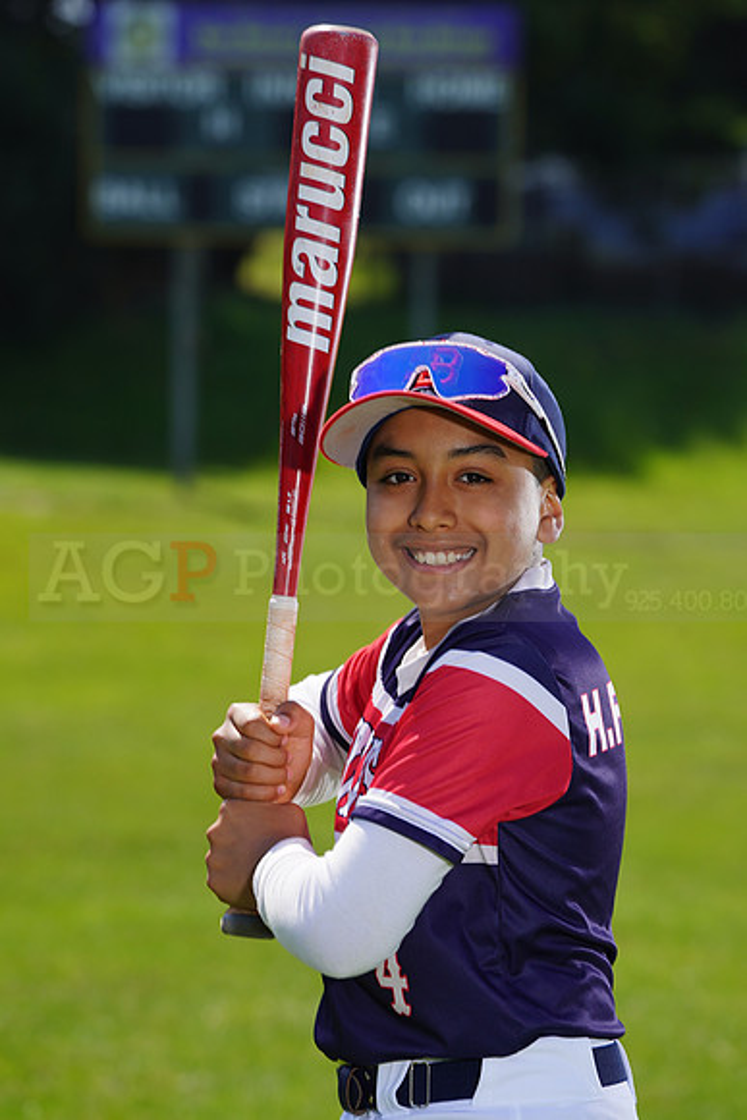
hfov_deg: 6.6
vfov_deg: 9.8
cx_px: 374
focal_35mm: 209
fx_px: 6501
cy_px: 560
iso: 100
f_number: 8
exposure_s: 1/250
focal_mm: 209
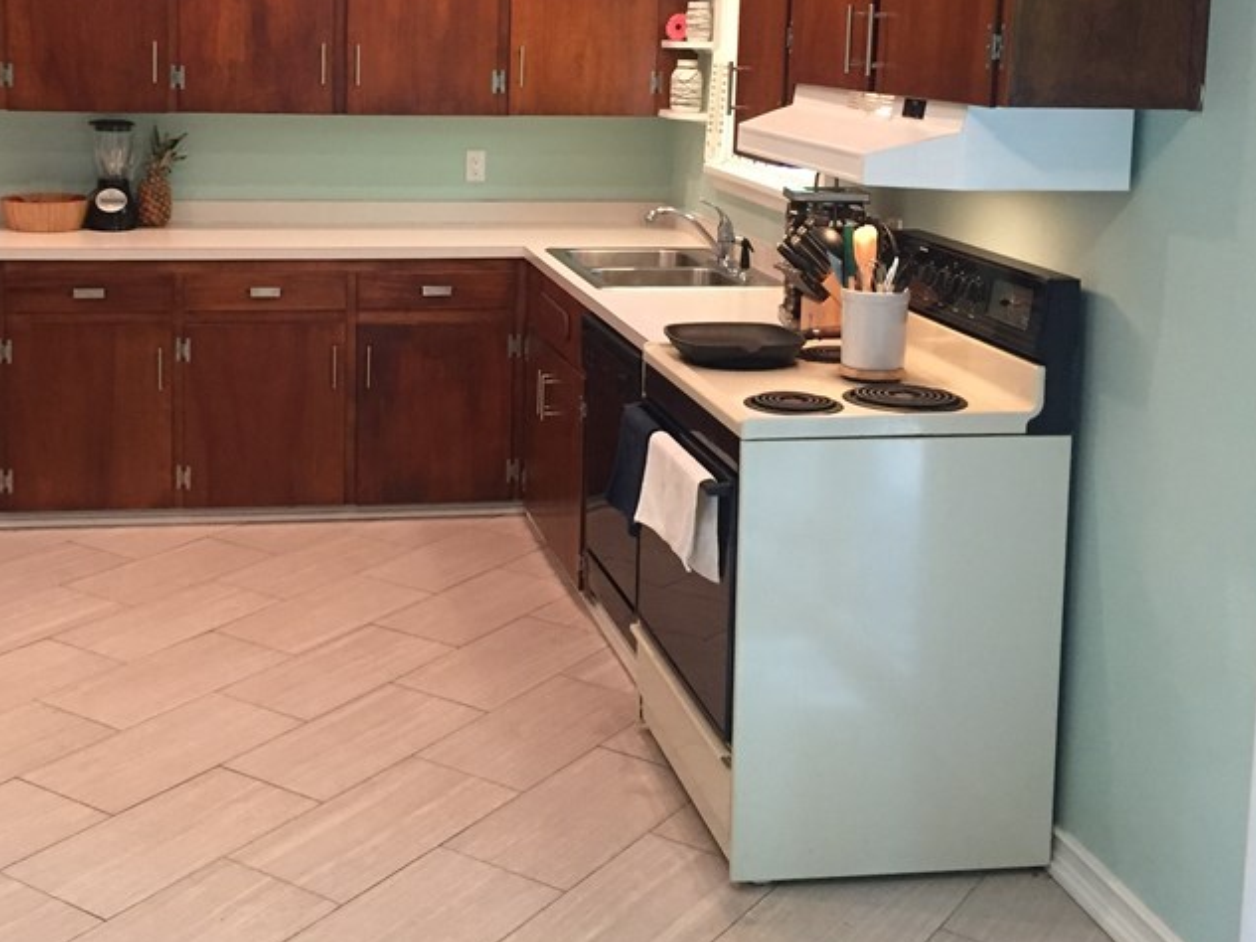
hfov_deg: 40.1
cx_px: 443
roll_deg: -0.1
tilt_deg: -7.6
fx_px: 1705
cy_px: 236
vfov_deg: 30.4
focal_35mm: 47
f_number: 2.2
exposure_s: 1/30
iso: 160
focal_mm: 4.15
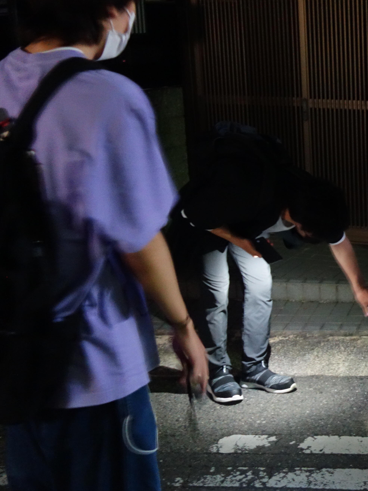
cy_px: 201
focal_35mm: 56
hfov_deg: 23.5
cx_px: 457
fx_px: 794
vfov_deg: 34.3
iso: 1250
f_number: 1.8
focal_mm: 10.4
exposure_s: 1/8
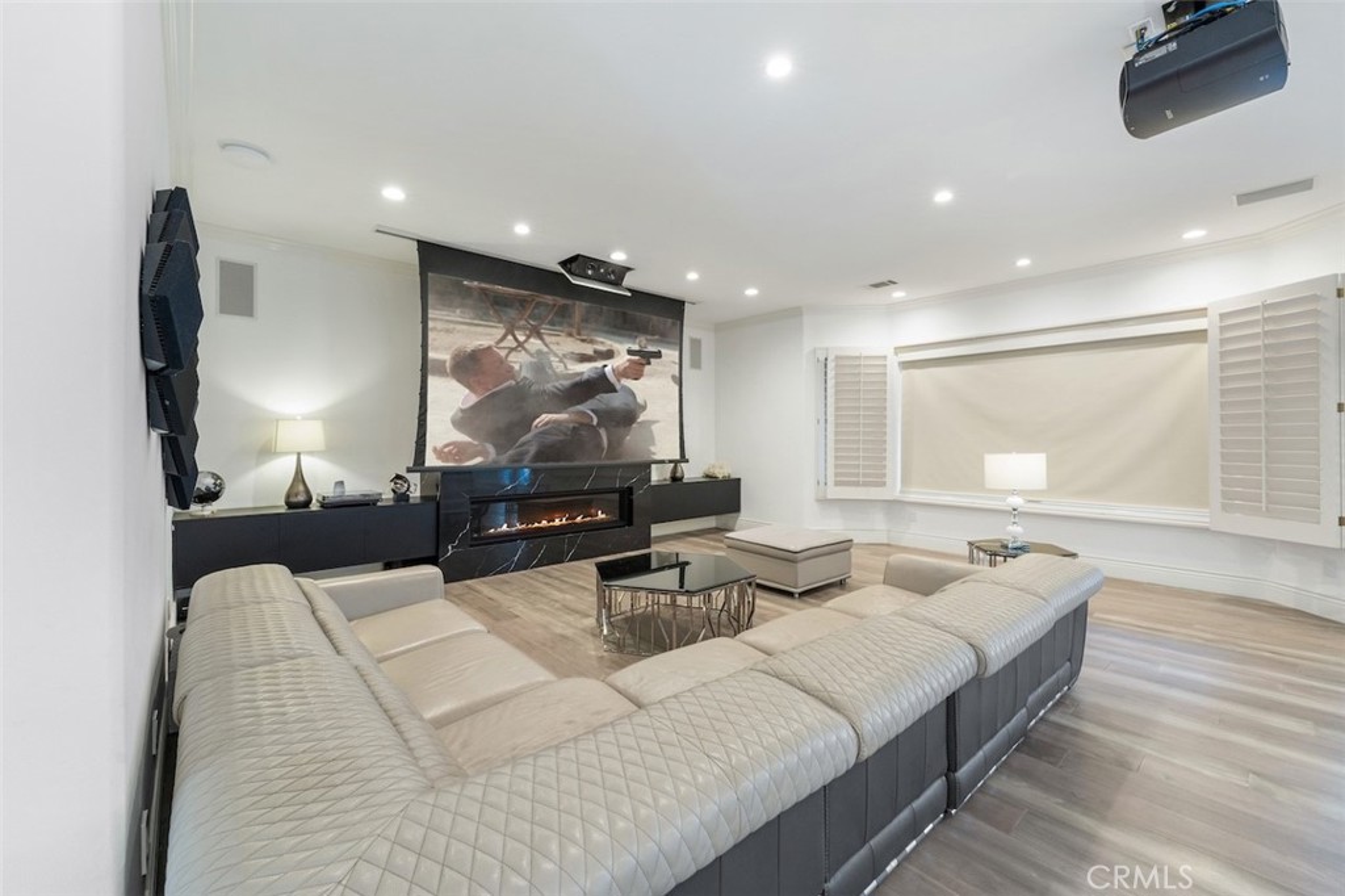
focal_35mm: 14
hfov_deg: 104.3
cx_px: 672
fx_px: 523
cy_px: 448
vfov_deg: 81.2
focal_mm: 14
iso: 640
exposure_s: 1/5
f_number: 9
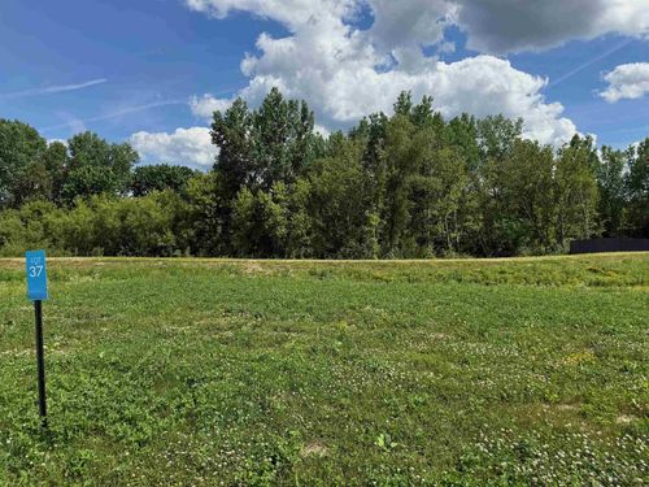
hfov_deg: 71.6
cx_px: 324
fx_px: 450
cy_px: 244
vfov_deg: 56.8
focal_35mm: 24
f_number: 1.78
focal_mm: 6.76
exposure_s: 1/4673
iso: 80
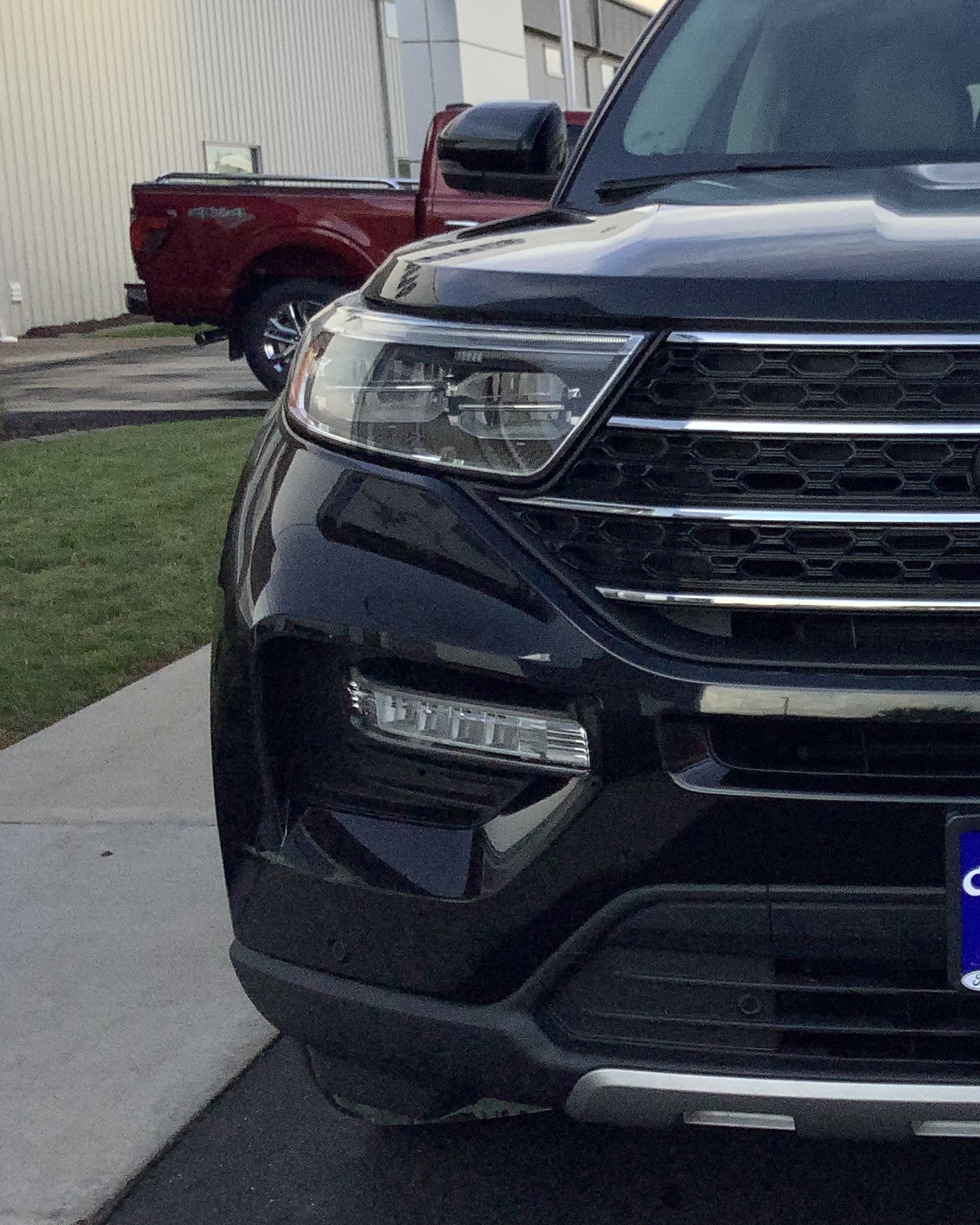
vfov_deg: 33.5
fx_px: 2030
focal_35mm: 56
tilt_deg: -10.3
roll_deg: +2.2
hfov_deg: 25.2
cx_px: 1081
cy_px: 540
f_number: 2.4
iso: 25
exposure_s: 1/1018
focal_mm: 3.3
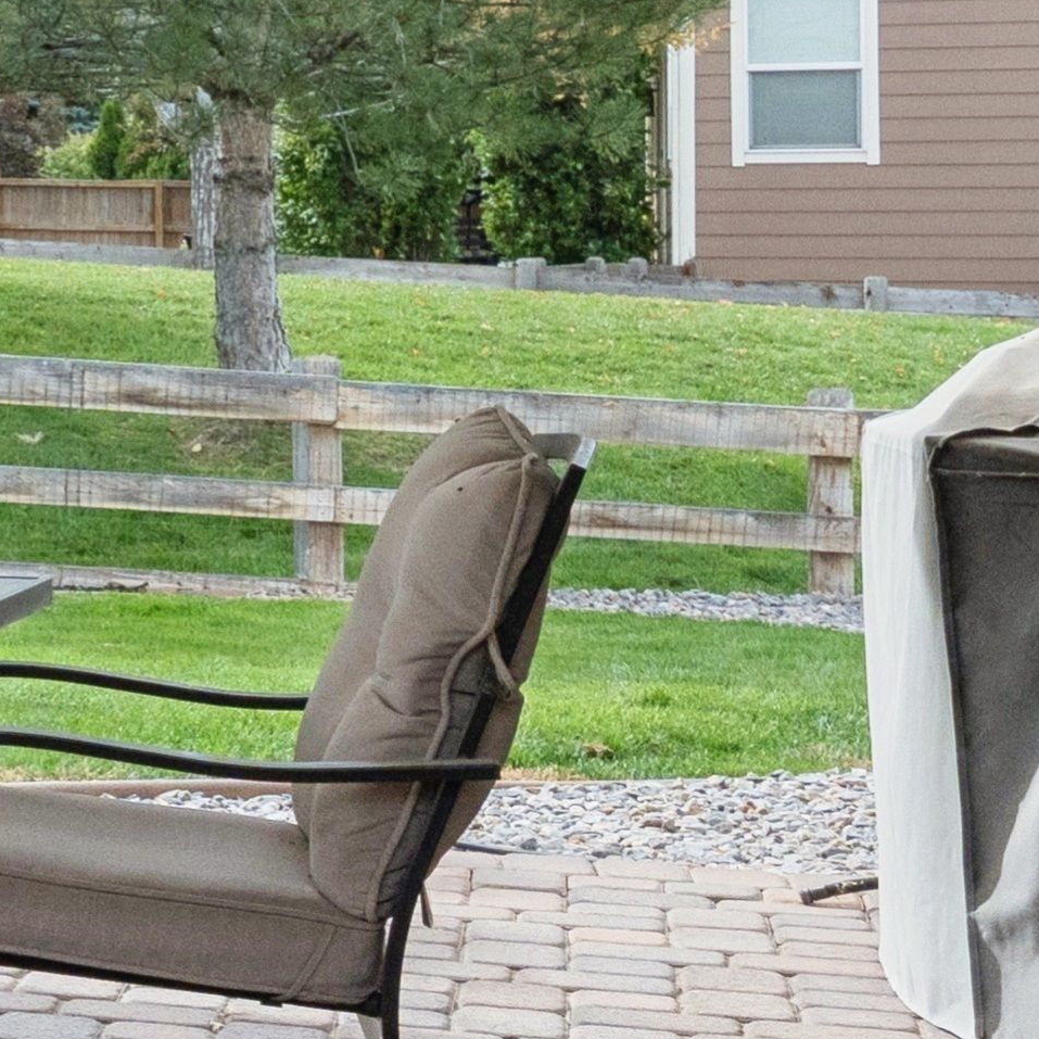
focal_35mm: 112
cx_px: -1614
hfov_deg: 11.9
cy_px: 235
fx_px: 3803
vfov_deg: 15.5
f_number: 8
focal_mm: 18
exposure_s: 1/640
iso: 800
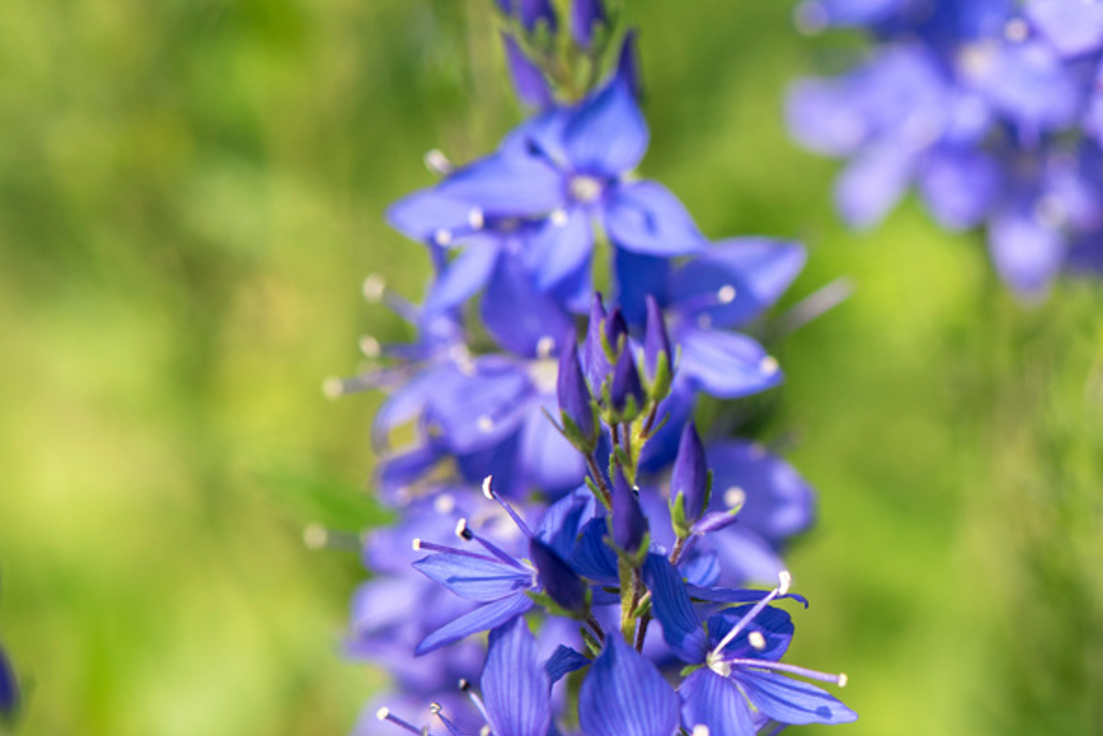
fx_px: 6527
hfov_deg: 9.7
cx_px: 689
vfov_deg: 6.4
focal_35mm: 213
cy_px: 623
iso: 320
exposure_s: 1/400
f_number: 9
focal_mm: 105
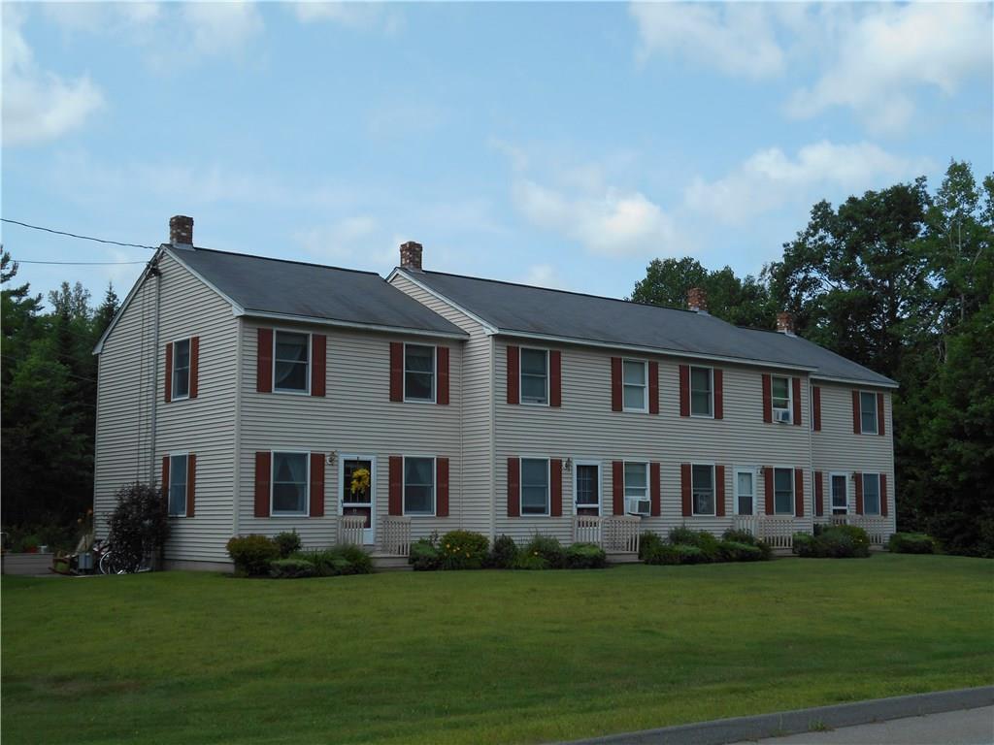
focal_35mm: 43
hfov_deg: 43.9
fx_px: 1235
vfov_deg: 33.6
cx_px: 497
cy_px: 372
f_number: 4.2
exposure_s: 1/800
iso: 80
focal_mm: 7.7
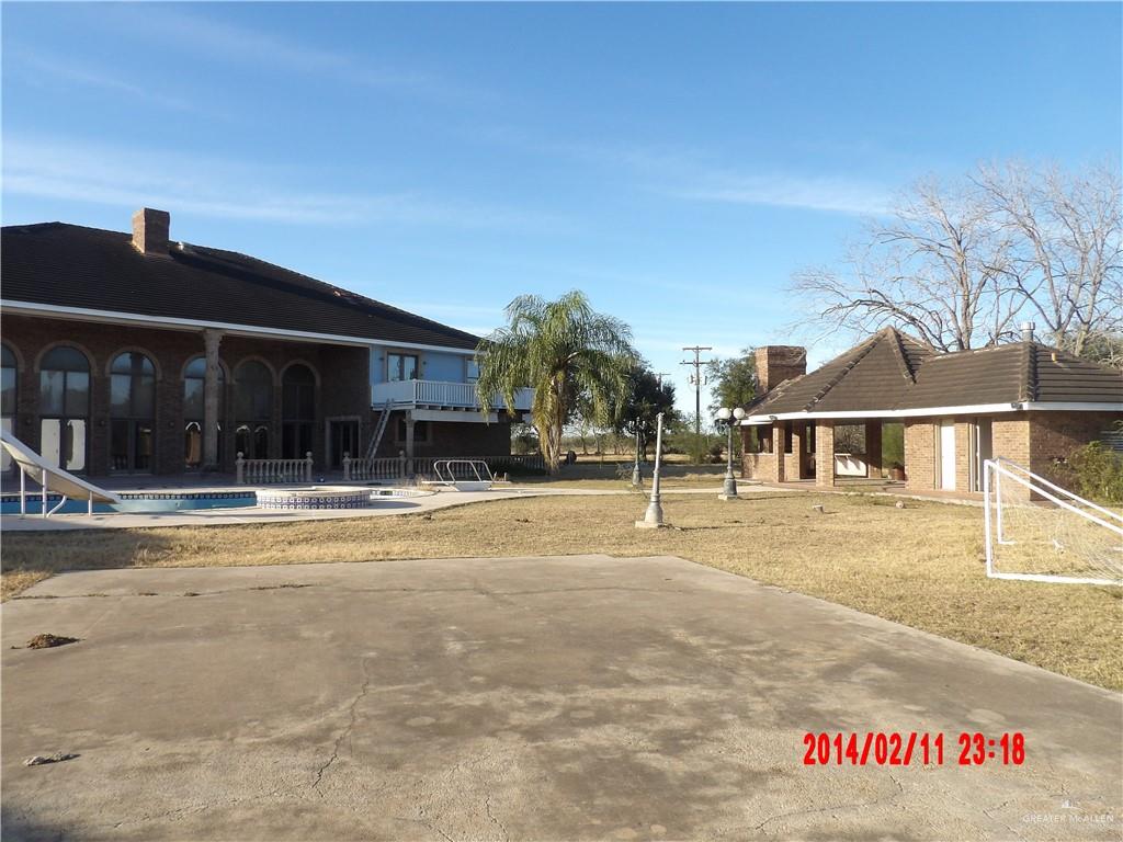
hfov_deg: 71.6
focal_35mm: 24
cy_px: 421
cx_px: 562
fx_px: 779
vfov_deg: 56.8
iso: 100
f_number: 5.6
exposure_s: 1/197
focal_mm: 4.3
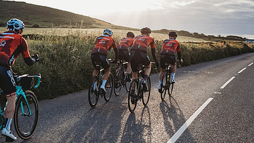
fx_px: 424
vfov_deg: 19.1
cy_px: 87
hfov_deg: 33.2
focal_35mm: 63
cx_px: 95
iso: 100
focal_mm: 40
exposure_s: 1/800
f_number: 2.5
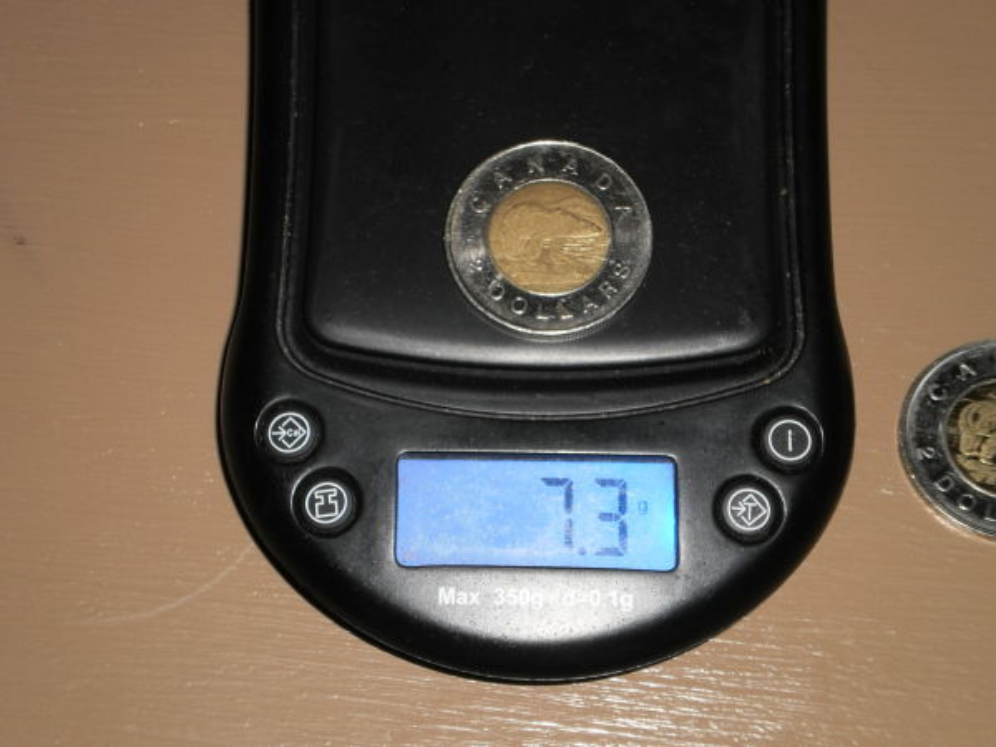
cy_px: 374
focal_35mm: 82
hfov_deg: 23.8
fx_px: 2359
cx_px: 498
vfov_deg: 18.0
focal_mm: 14.3
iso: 125
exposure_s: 1/50
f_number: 5.1
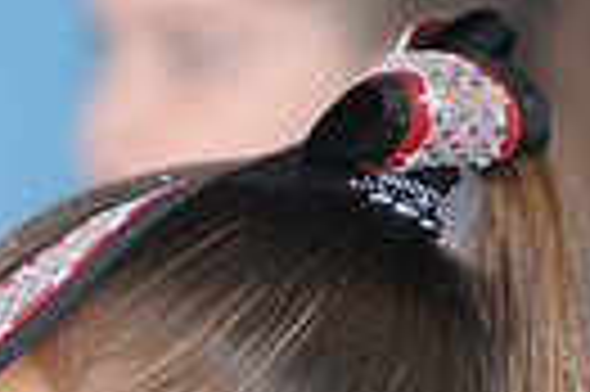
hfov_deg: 1.6
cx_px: 140
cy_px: 755
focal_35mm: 1332
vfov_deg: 1.0
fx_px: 21803
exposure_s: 1/125
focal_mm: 200
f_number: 2.8
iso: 500
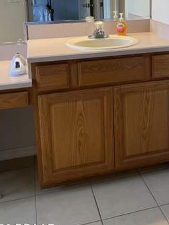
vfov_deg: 37.2
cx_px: 134
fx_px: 319
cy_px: 36
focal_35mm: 49
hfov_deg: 29.1
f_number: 1.5
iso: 64
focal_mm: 5.7
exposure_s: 1/60
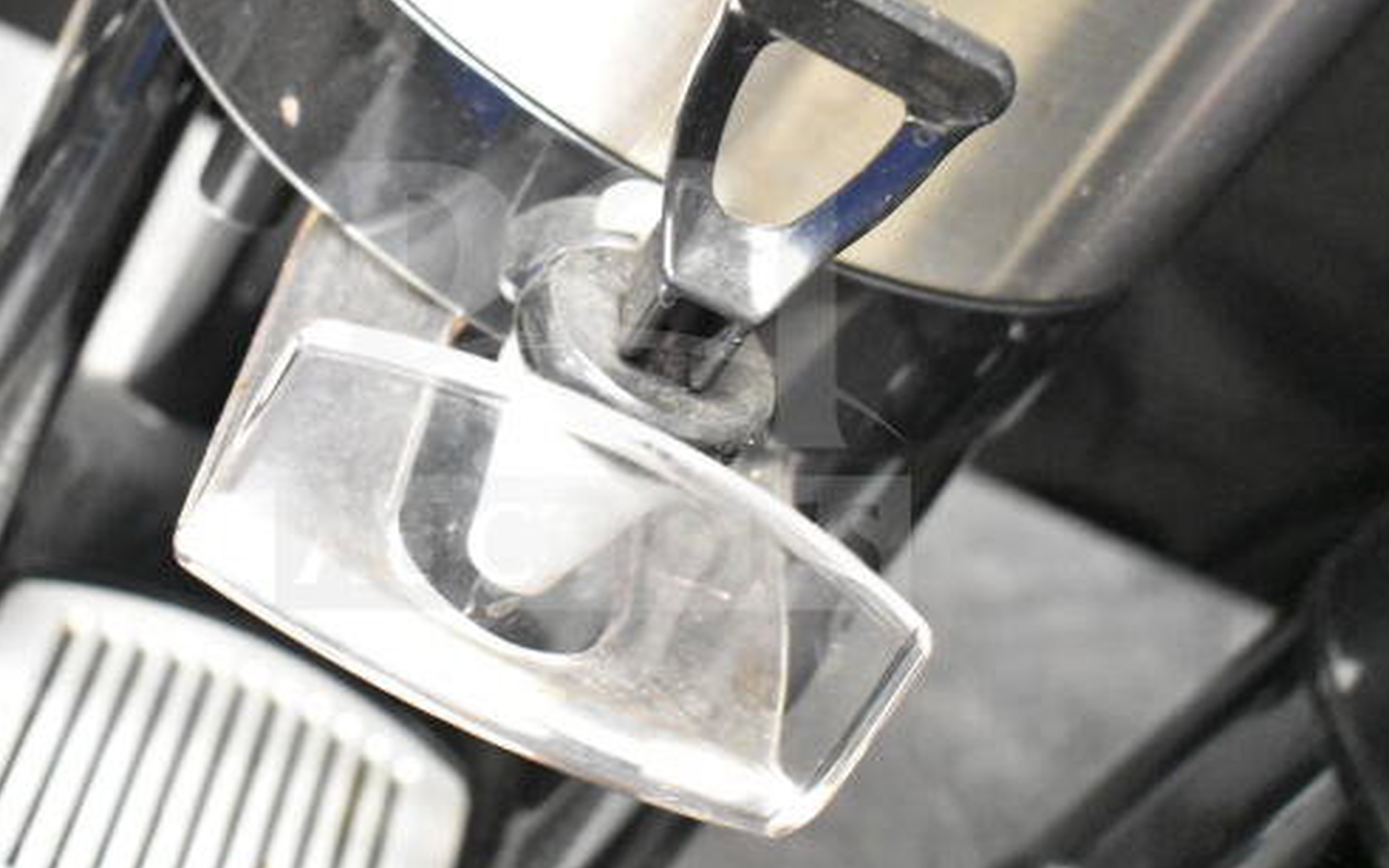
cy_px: 386
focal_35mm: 57
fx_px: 2158
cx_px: 591
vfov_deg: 22.7
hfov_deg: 35.6
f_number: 4.2
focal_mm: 30
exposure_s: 1/50
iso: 14400
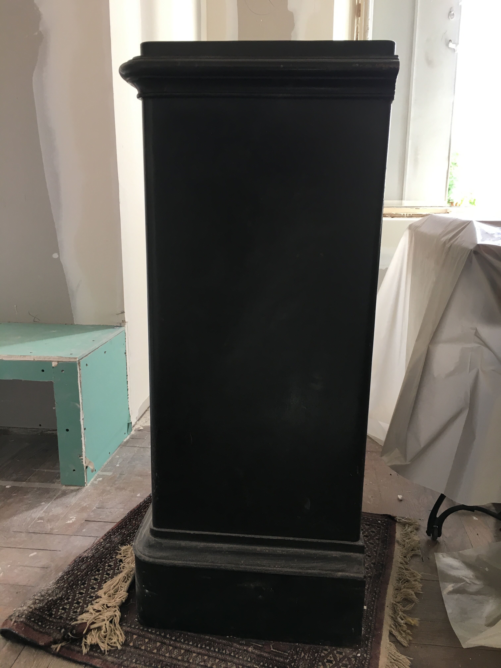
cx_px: 250
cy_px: 334
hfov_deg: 48.2
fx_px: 560
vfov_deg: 61.7
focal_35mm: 29
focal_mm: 4.15
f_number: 2.2
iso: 40
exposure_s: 1/33
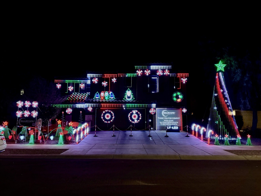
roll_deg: -0.2
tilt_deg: +5.6
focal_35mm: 24
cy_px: 98
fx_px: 181
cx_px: 130
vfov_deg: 56.8
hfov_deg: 71.6
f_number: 1.78
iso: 1000
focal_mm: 6.76
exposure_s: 1/40
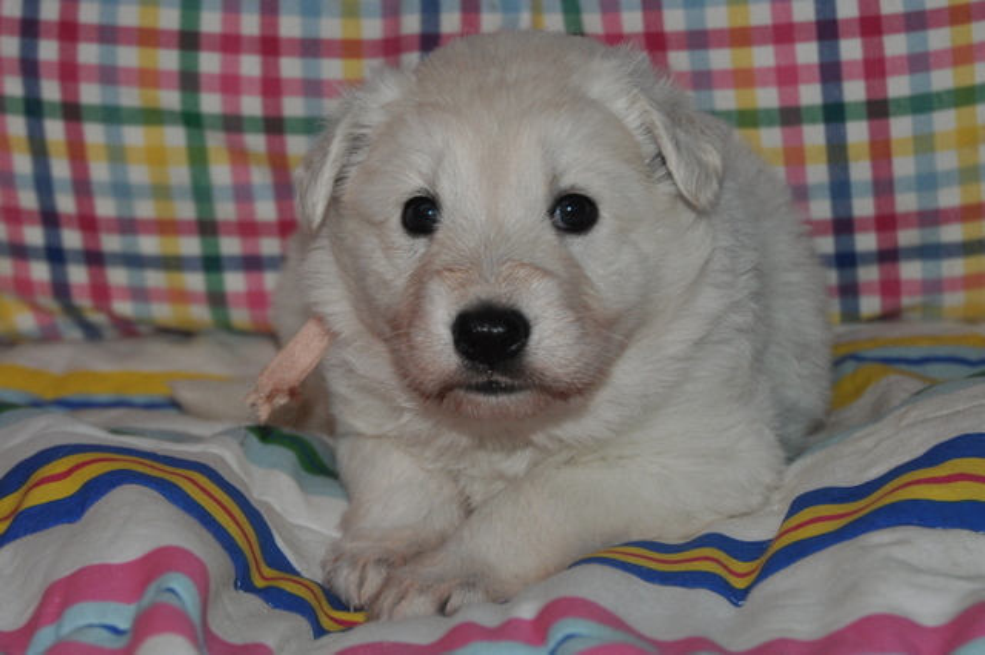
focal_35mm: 60
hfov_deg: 33.4
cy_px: 328
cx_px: 492
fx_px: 1641
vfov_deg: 22.6
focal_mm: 40
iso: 640
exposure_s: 1/60
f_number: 4.2
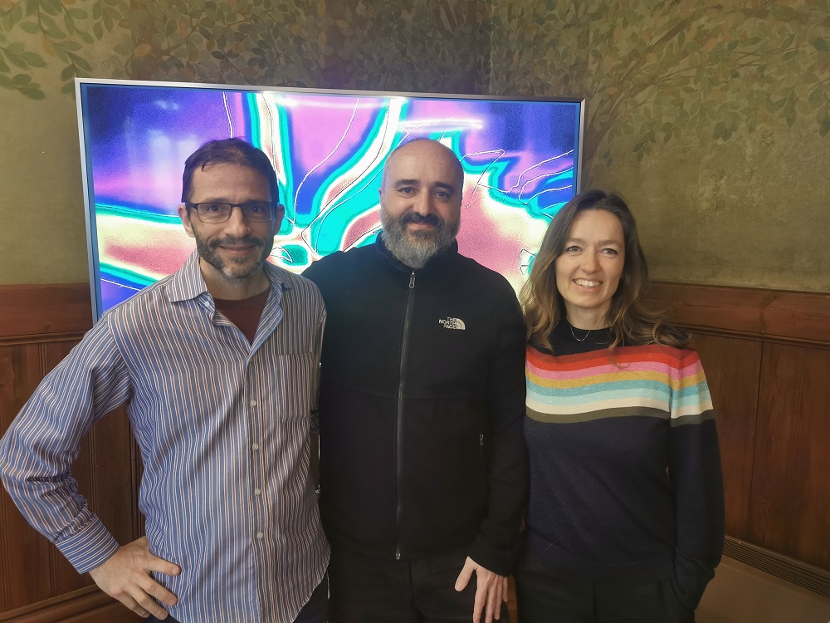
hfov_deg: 65.3
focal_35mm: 27
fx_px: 647
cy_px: 312
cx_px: 415
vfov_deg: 51.4
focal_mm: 5.58
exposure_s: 1/50
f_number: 1.8
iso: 320
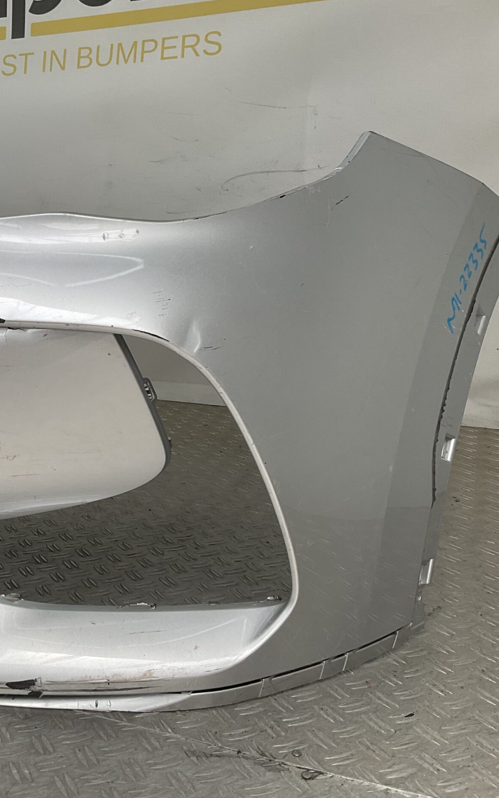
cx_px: 22
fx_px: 914
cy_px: 397
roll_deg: +0.0
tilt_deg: -15.6
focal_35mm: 42
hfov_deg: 28.9
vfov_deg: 47.2
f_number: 1.8
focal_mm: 3
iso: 16
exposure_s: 1/469
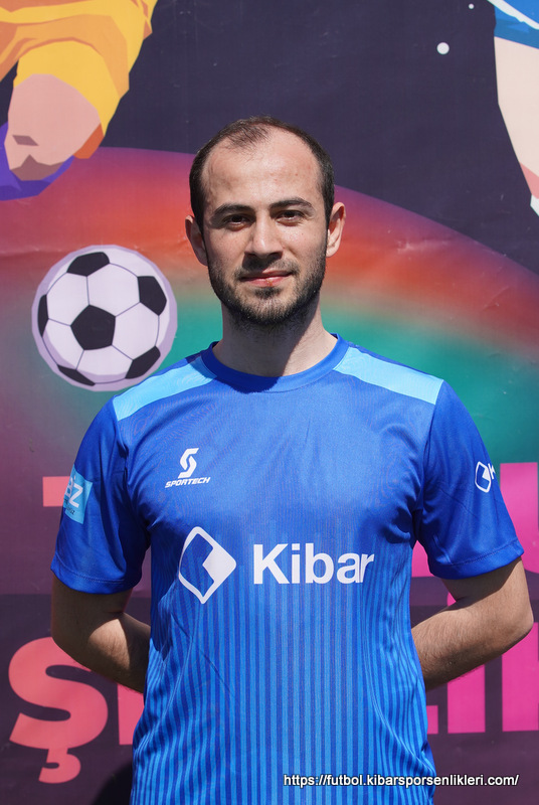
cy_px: 402
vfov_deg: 19.4
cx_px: 270
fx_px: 2350
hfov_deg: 13.1
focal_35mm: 105
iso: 100
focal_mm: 70
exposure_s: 1/800
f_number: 4.5
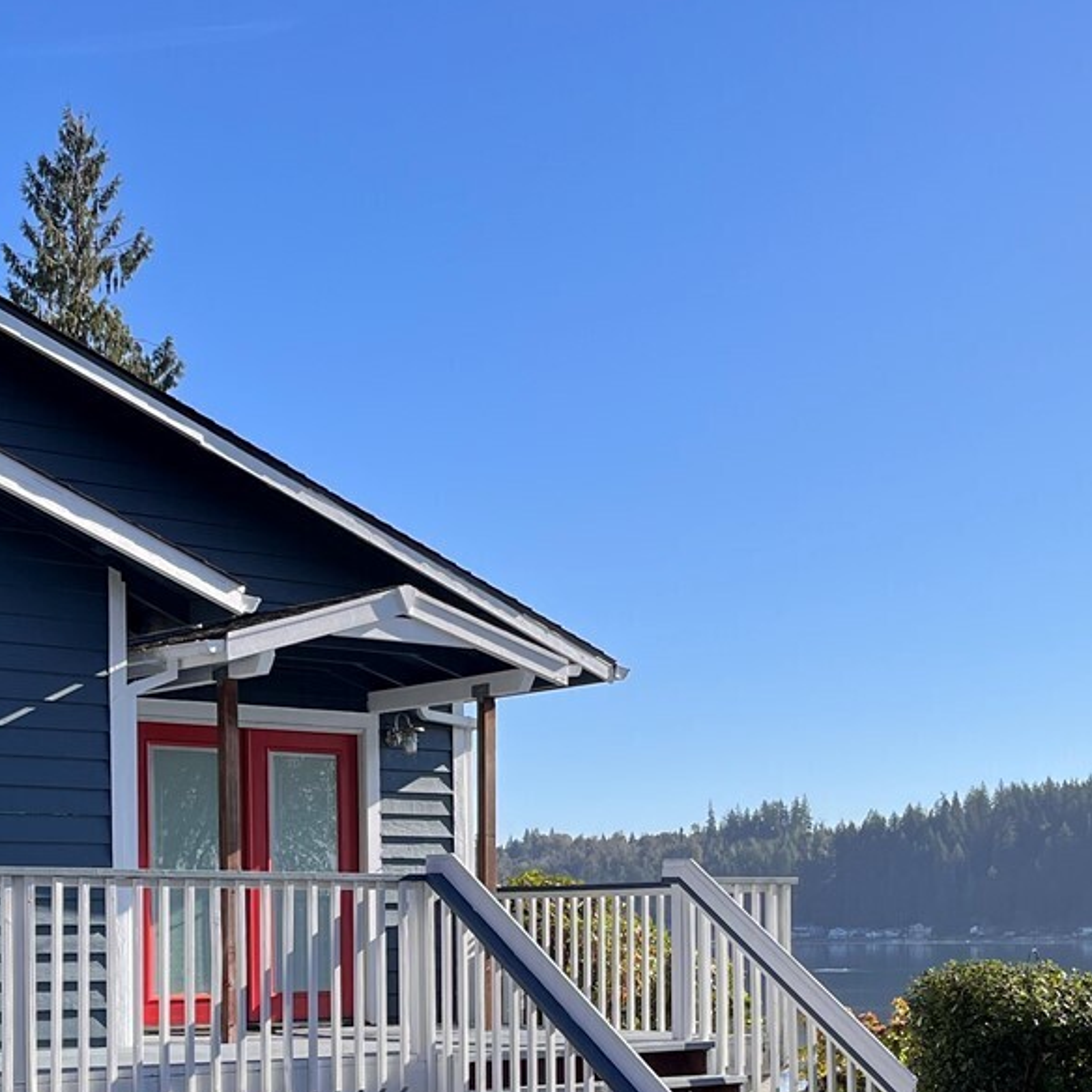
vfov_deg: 26.7
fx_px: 2248
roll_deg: +1.7
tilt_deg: +0.6
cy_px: 896
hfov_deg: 27.3
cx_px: 537
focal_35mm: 63
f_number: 1.6
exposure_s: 1/2899
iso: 50
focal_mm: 5.1
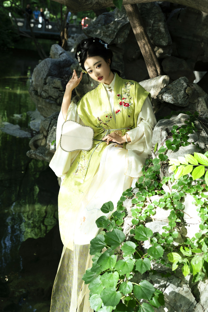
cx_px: 104
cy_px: 156
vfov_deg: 38.9
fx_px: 442
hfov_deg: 26.5
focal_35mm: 51
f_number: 4
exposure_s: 1/200
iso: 250
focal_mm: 51
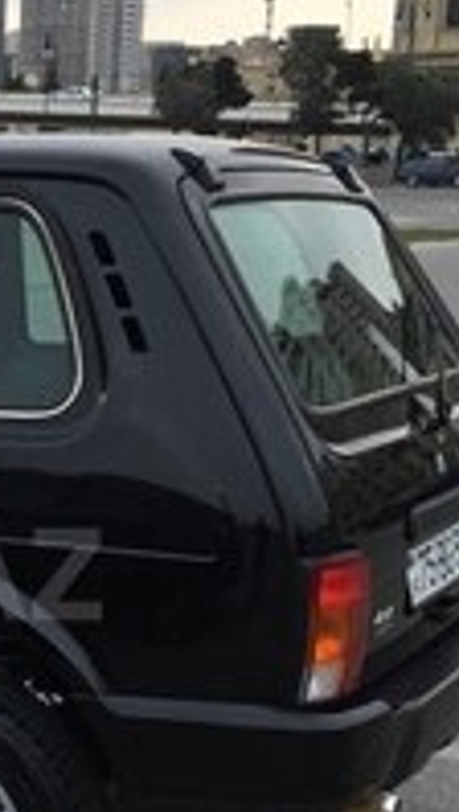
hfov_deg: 14.4
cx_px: -213
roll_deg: +0.2
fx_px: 1702
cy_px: 574
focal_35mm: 79
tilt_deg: -14.8
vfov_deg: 26.6
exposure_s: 1/33
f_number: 2.2
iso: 32
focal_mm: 4.15
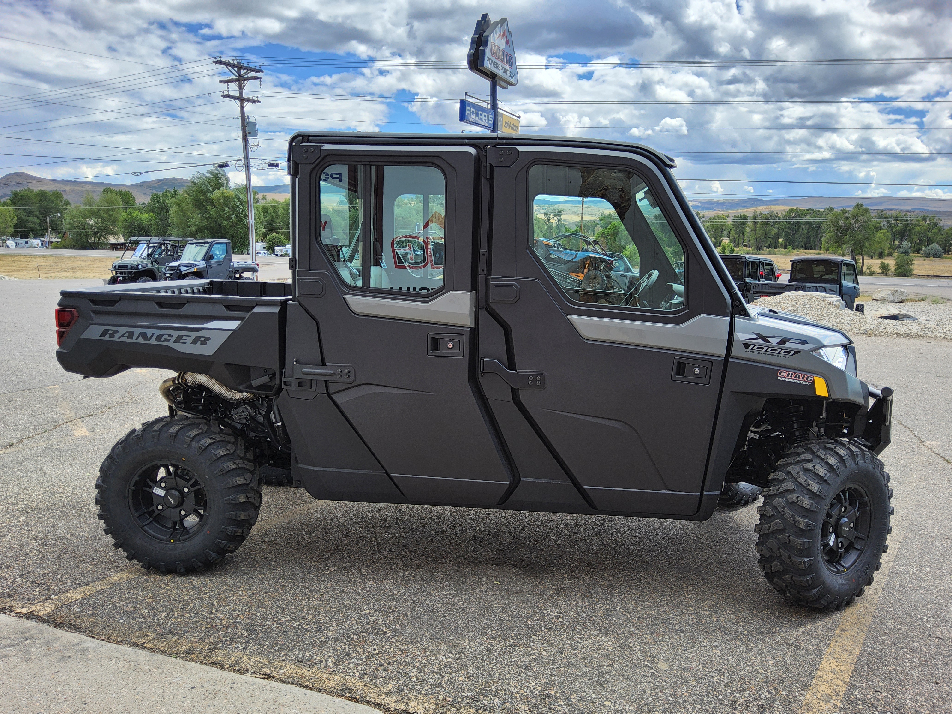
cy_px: 357
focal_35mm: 25
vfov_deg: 54.9
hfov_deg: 69.4
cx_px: 476
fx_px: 688
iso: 32
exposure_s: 1/415
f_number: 2
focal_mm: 3.08
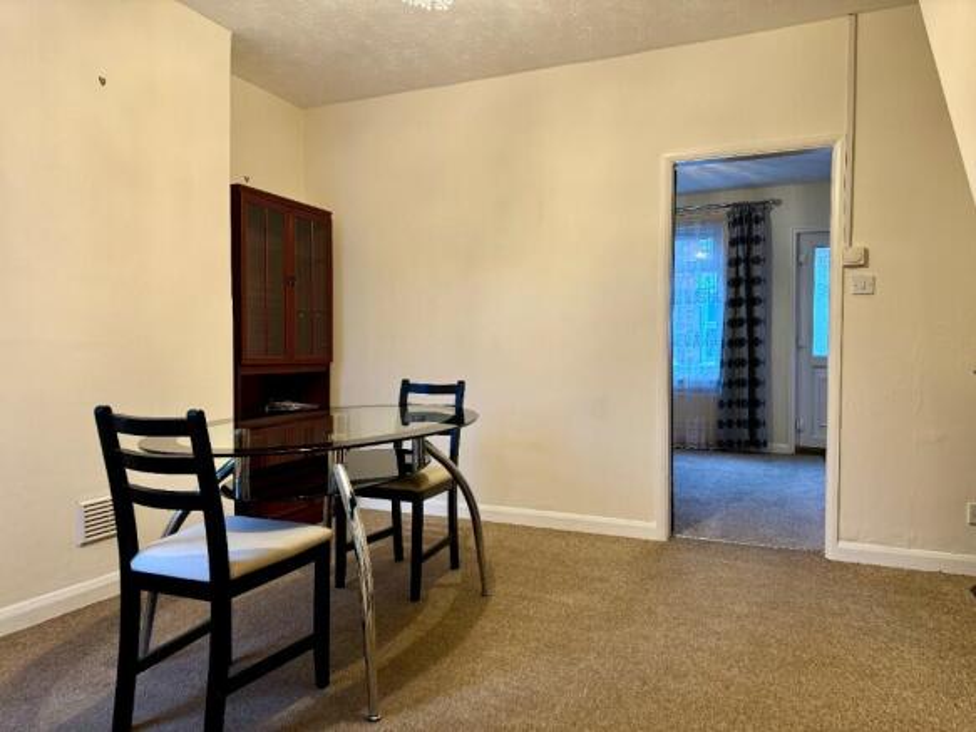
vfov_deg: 56.8
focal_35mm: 24
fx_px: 677
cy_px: 366
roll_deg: -0.8
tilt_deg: -1.9
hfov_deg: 71.6
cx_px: 488
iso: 250
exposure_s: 1/50
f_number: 1.78
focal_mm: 6.86
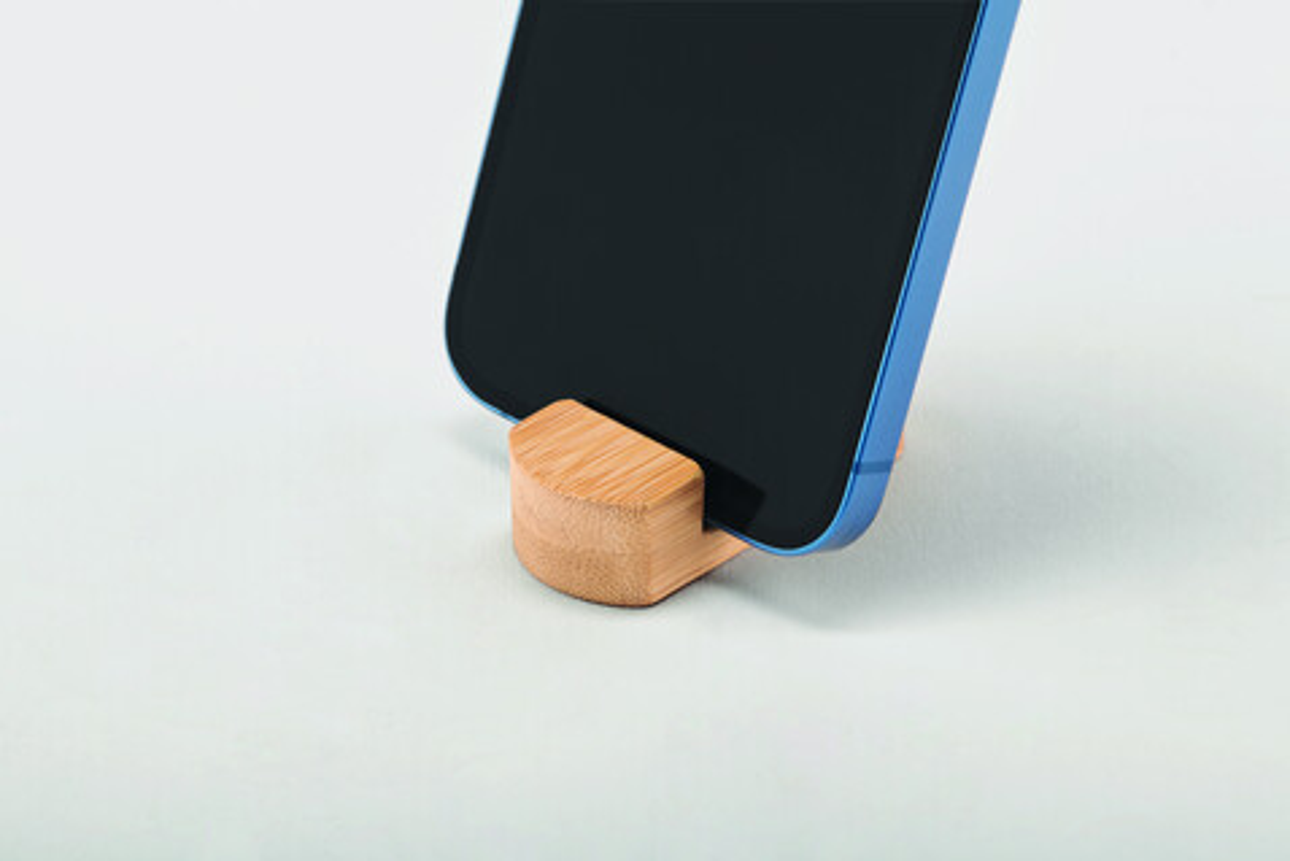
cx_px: 645
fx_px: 3763
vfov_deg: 13.0
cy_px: 430
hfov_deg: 19.5
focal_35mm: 105
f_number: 22
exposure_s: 1/200
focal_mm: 105
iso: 64
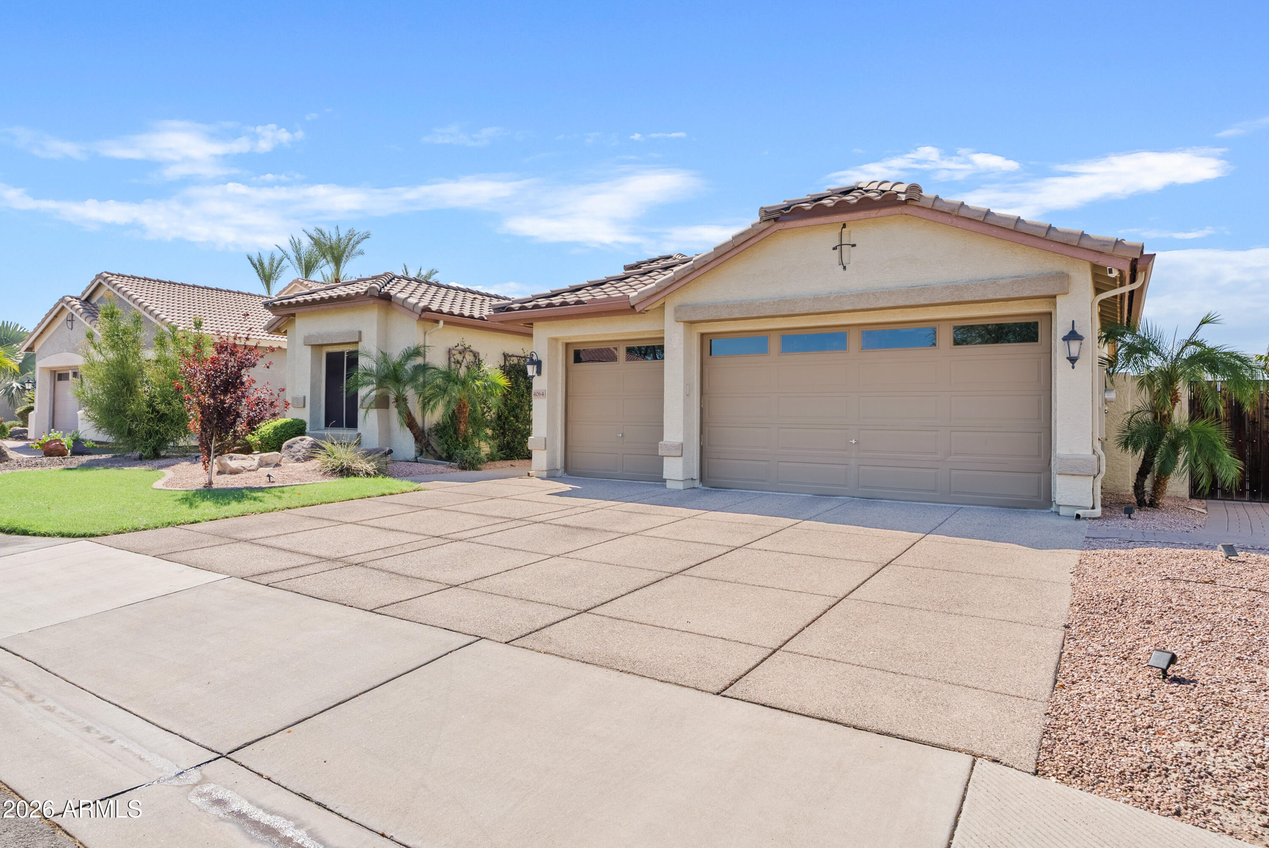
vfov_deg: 59.5
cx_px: 634
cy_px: 424
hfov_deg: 81.2
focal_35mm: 21
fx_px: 741
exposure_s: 1/100
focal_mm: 21
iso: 100
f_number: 8
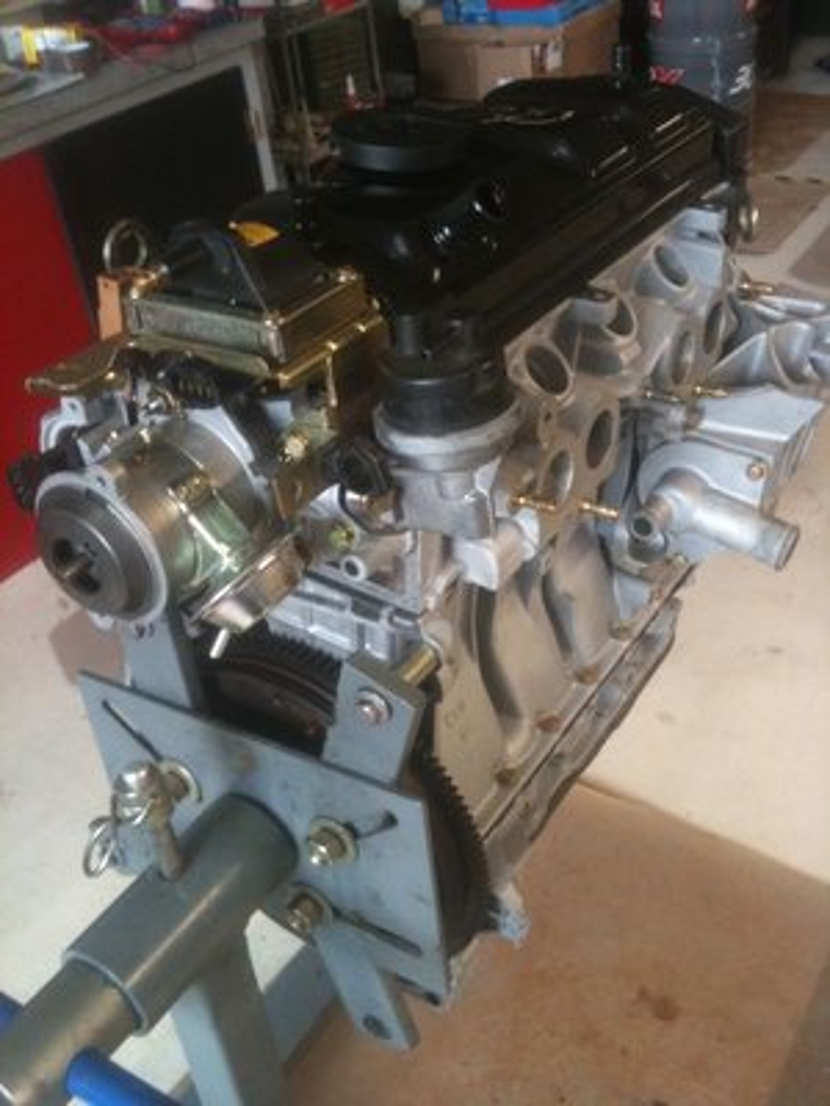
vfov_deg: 52.6
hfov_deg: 40.7
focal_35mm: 35
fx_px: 1119
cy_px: 553
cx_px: 415
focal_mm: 3.85
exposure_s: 1/15
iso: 160
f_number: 2.8
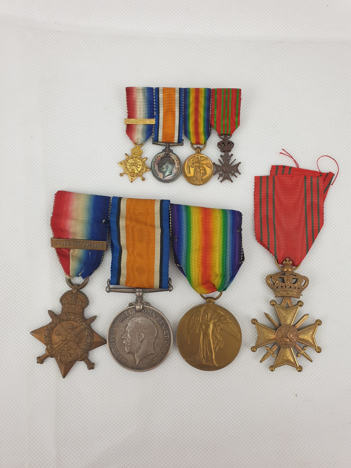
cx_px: 176
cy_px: 234
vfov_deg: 67.3
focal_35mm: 26
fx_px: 352
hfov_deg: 53.1
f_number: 2.4
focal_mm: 4.3
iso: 64
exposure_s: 1/100
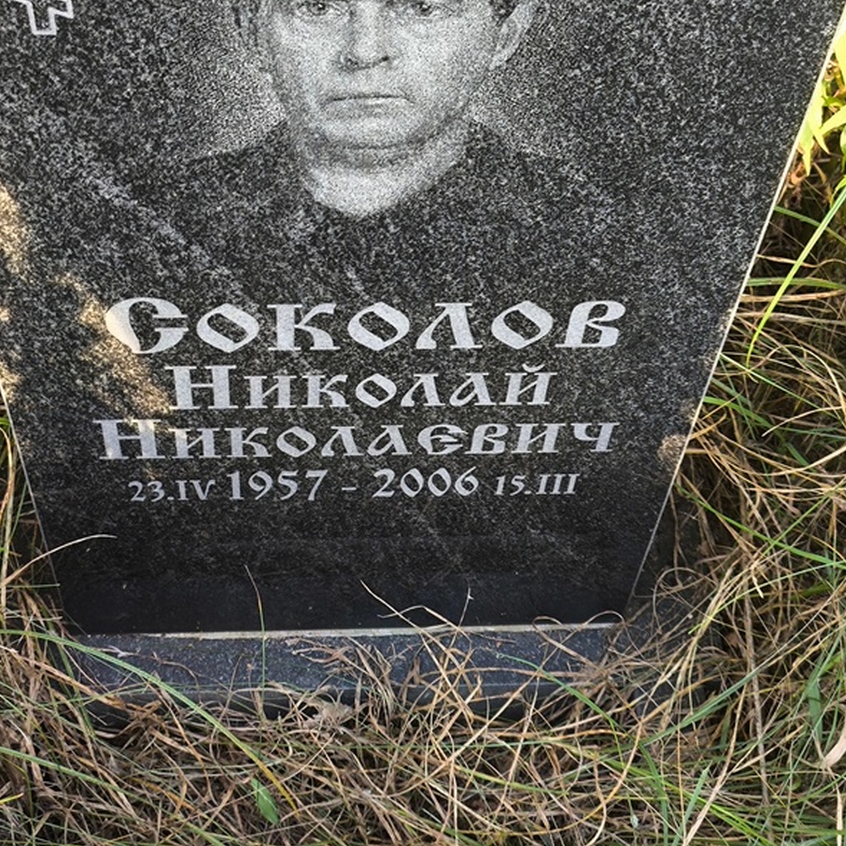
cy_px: 417
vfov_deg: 28.6
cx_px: 376
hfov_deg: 28.6
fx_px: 1659
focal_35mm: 60
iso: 80
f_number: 1.7
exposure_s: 1/50
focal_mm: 4.71
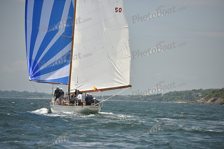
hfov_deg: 10.5
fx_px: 1214
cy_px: 74
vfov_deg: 7.0
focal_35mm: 195
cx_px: 112
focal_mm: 195
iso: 400
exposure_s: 1/8000
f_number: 4
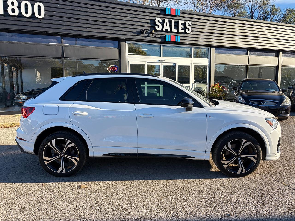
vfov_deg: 53.1
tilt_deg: -5.6
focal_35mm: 26
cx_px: 148
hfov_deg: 67.3
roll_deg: +0.7
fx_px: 222
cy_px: 110
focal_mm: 5.96
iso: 50
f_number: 1.6
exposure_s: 1/1135
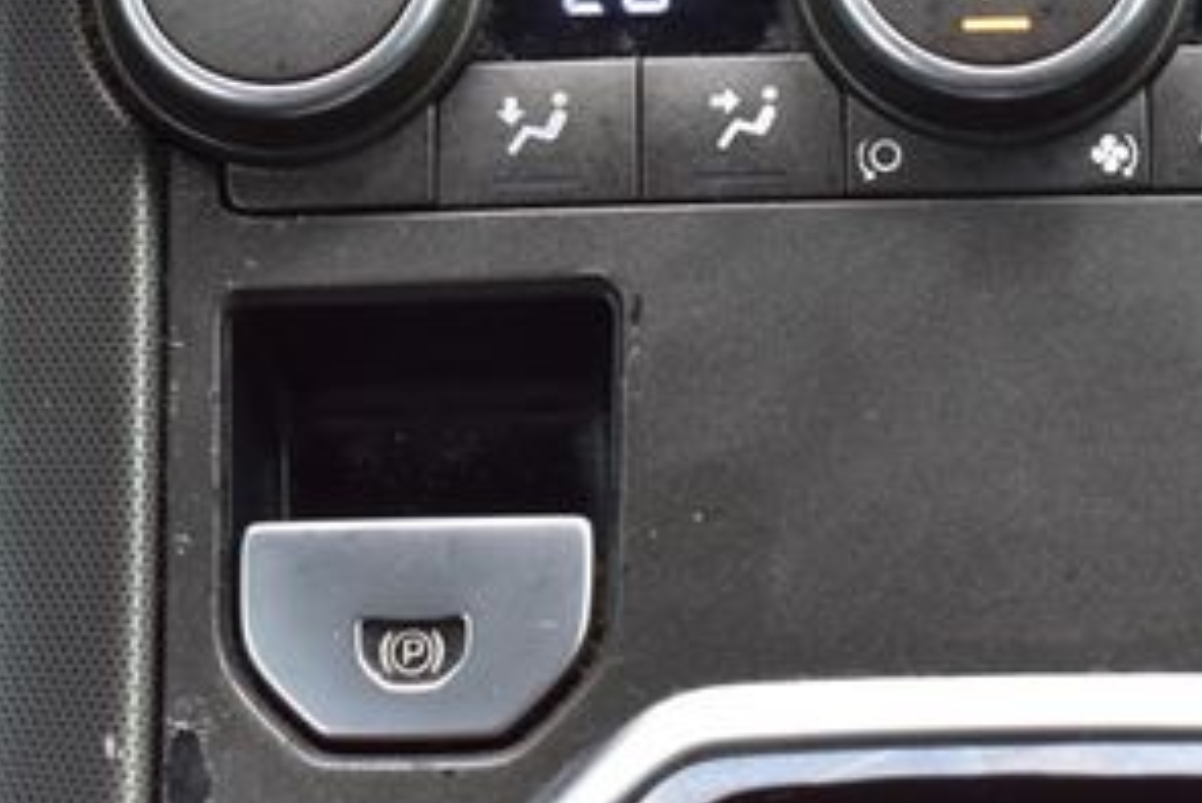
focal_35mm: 104
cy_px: -12
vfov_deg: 13.0
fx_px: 3474
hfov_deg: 19.6
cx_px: 754
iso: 800
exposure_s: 1/15
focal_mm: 32
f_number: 6.3
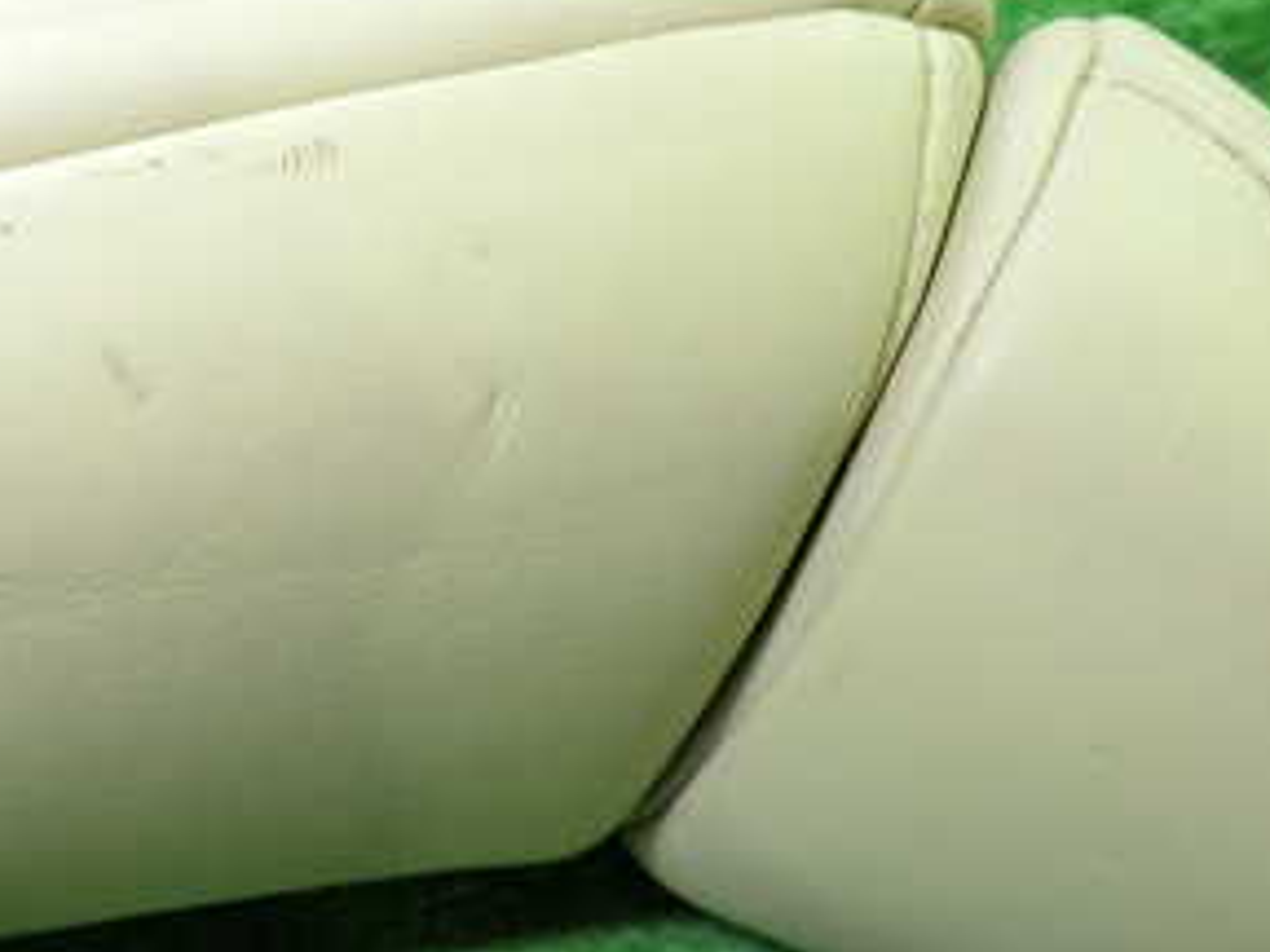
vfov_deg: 27.6
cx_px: 49
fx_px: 1908
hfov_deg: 34.1
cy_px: 714
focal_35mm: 52
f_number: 2
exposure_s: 1/30
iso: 320
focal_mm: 4.5
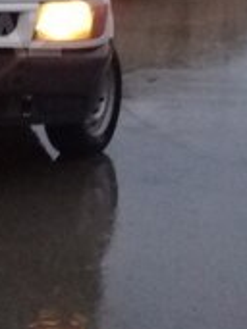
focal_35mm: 90
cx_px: -87
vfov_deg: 21.3
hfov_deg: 15.5
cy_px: 35
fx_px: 857
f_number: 2.2
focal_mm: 3.3
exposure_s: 1/17
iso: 400
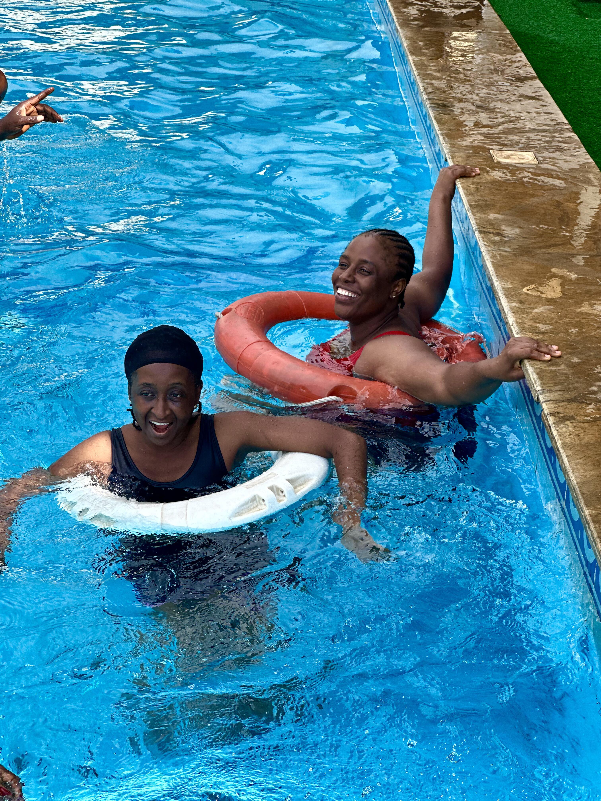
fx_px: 1782
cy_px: 400
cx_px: 300
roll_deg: -2.7
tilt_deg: -21.5
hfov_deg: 19.1
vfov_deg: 25.3
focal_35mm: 77
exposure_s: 1/188
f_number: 2.8
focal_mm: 9
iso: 25
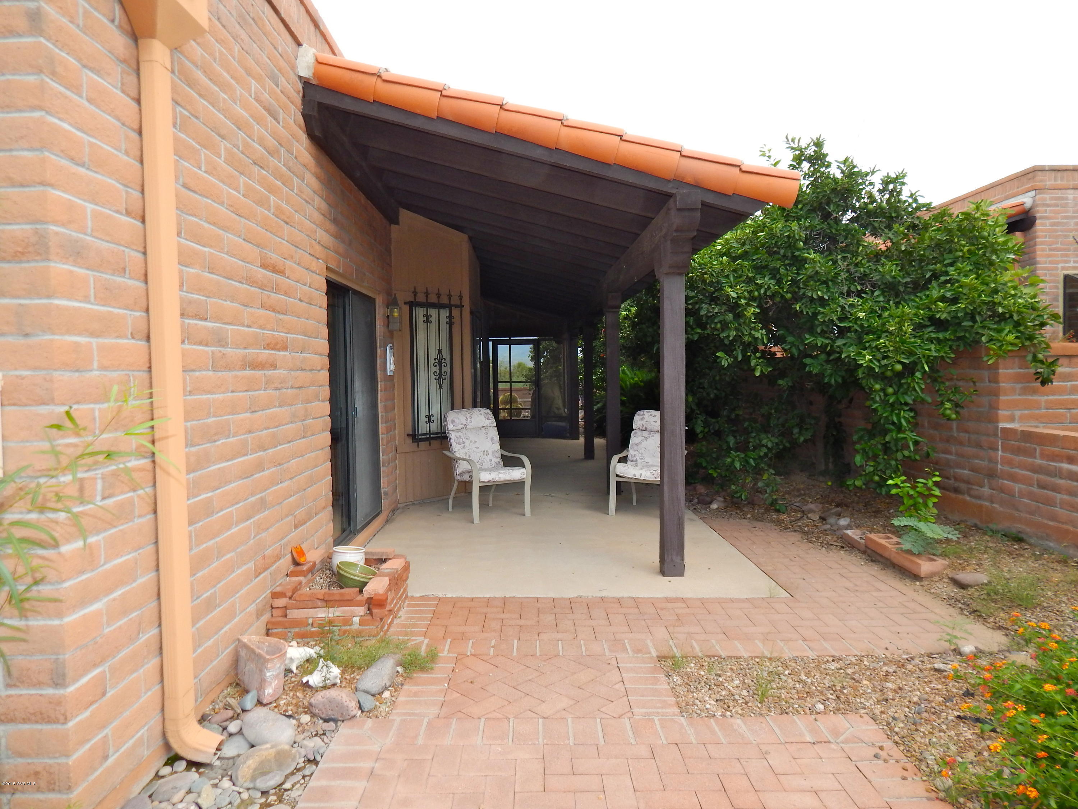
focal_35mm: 23
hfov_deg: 73.9
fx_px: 716
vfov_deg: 58.9
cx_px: 539
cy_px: 404
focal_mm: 4
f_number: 3
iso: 125
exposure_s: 1/400
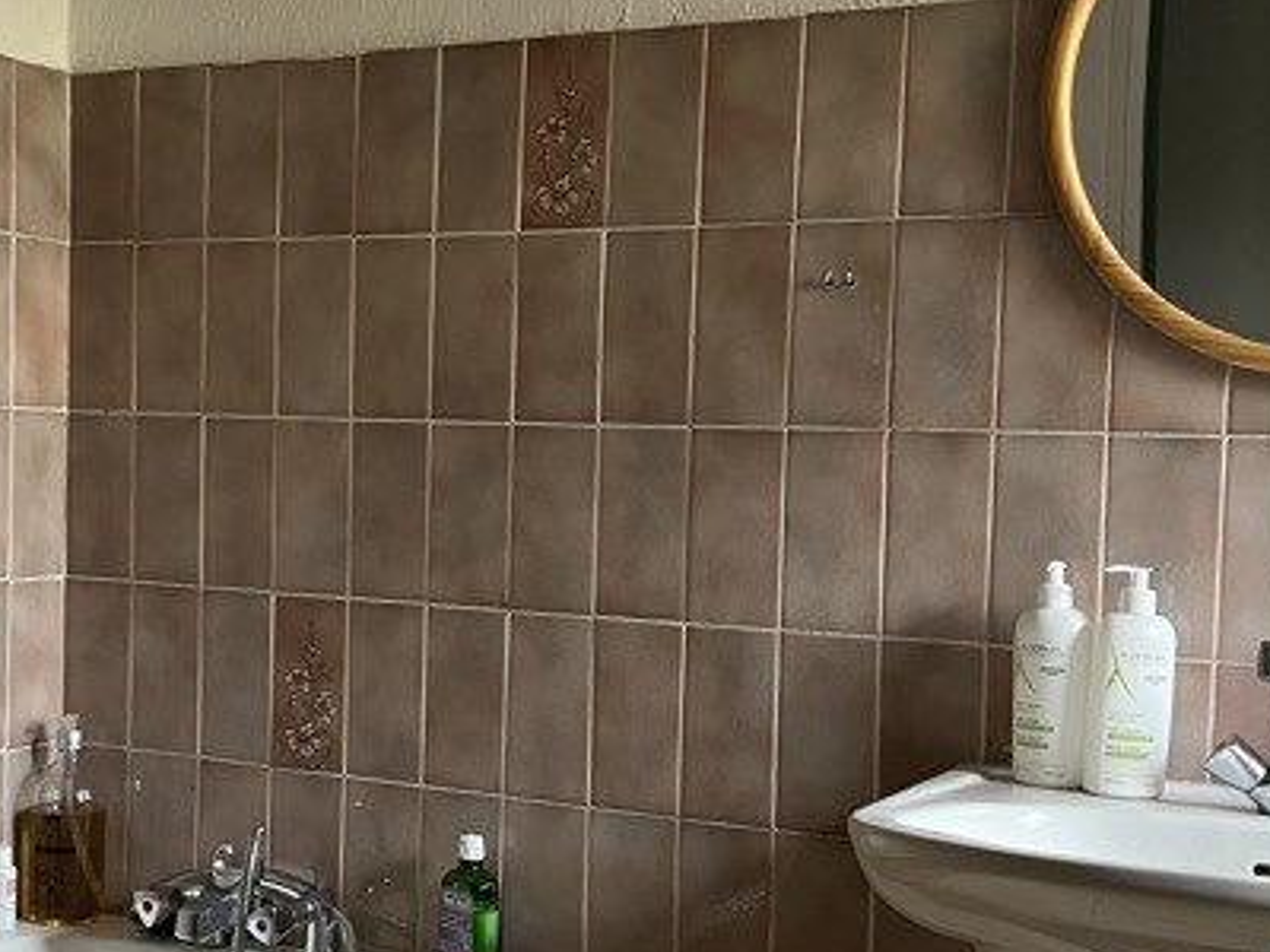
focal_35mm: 52
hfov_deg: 36.5
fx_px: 1908
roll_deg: -1.3
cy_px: 520
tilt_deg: -0.9
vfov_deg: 28.0
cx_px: 451
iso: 320
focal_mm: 5.1
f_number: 1.6
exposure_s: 1/60
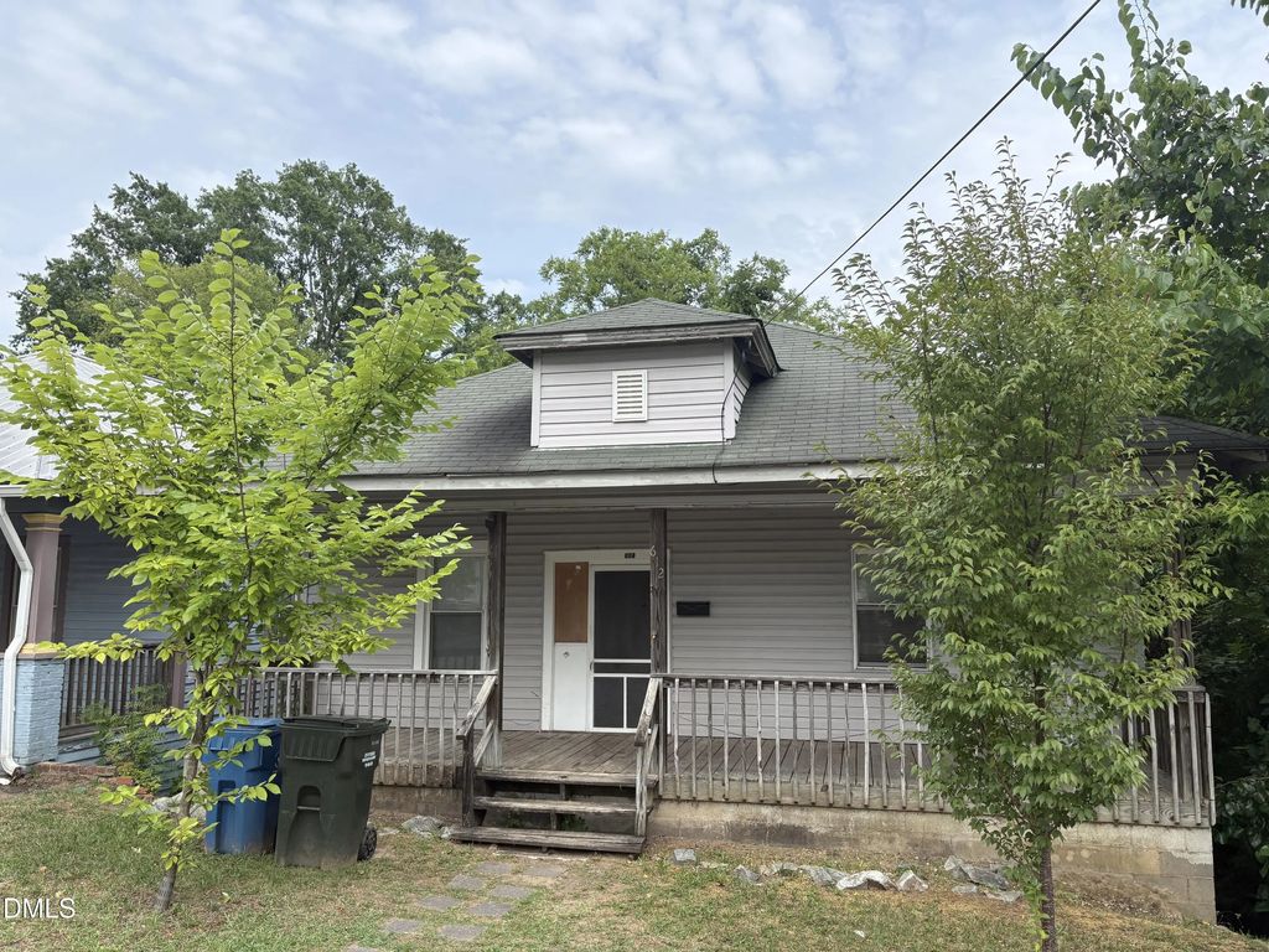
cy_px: 476
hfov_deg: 67.3
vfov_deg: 53.1
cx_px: 634
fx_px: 953
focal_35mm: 26
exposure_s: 1/2012
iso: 50
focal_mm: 5.96
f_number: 1.6
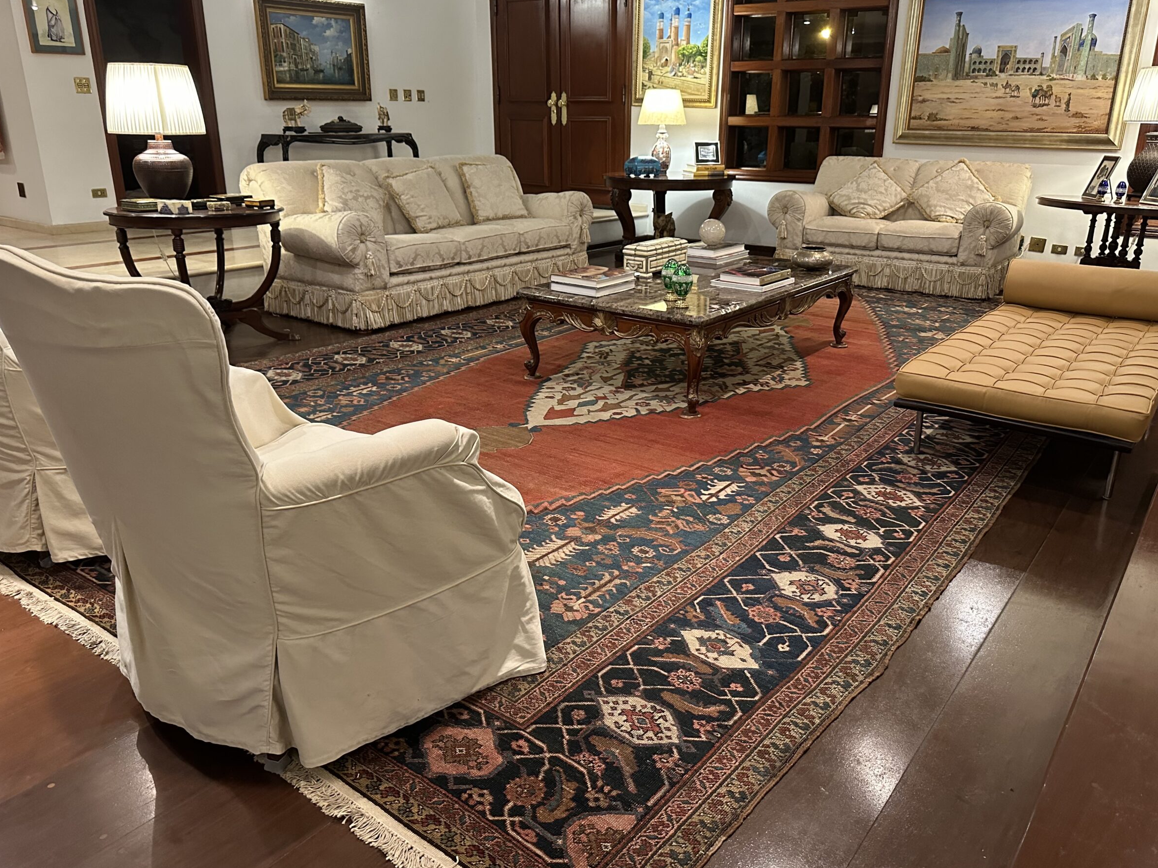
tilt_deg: -20.1
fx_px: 870
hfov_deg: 67.3
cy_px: 427
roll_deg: -0.8
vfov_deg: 53.1
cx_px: 601
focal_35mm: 26
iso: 640
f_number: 1.78
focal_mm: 6.86
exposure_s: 1/40
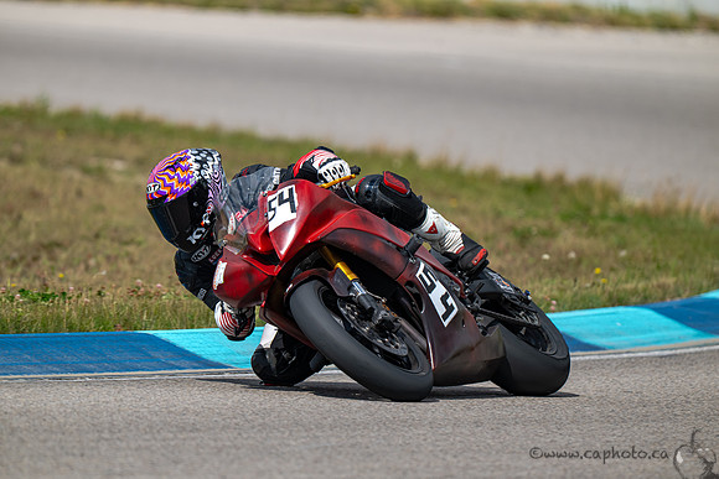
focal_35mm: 600
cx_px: 360
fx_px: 11986
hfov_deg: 3.4
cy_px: 240
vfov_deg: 2.3
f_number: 6.3
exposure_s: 1/1250
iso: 140
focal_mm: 600
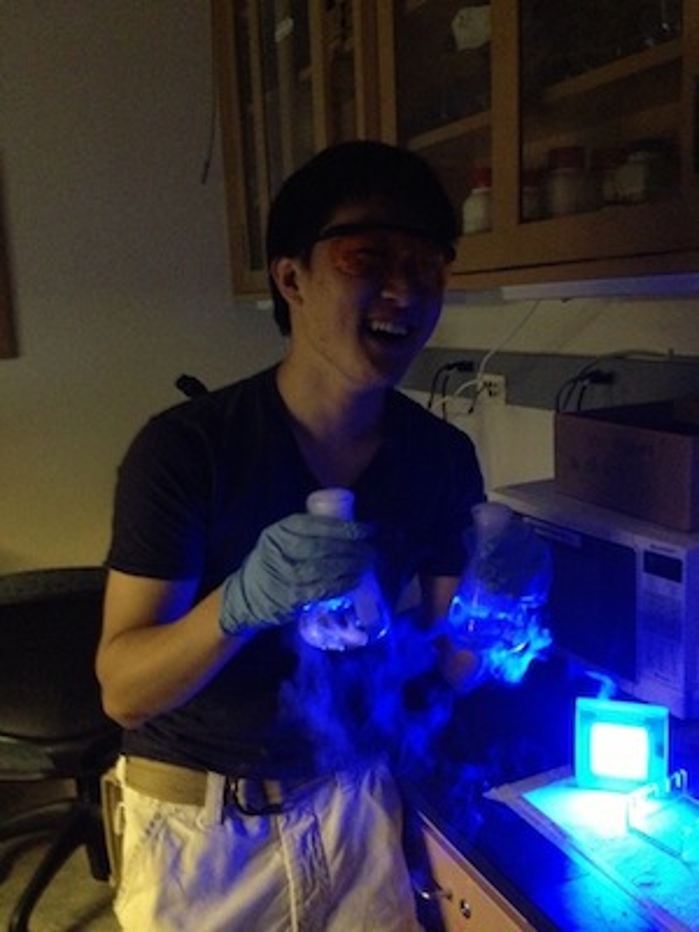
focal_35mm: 35
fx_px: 942
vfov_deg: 52.6
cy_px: 466
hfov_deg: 40.7
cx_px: 350
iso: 800
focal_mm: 4.28
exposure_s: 1/15
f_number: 2.4
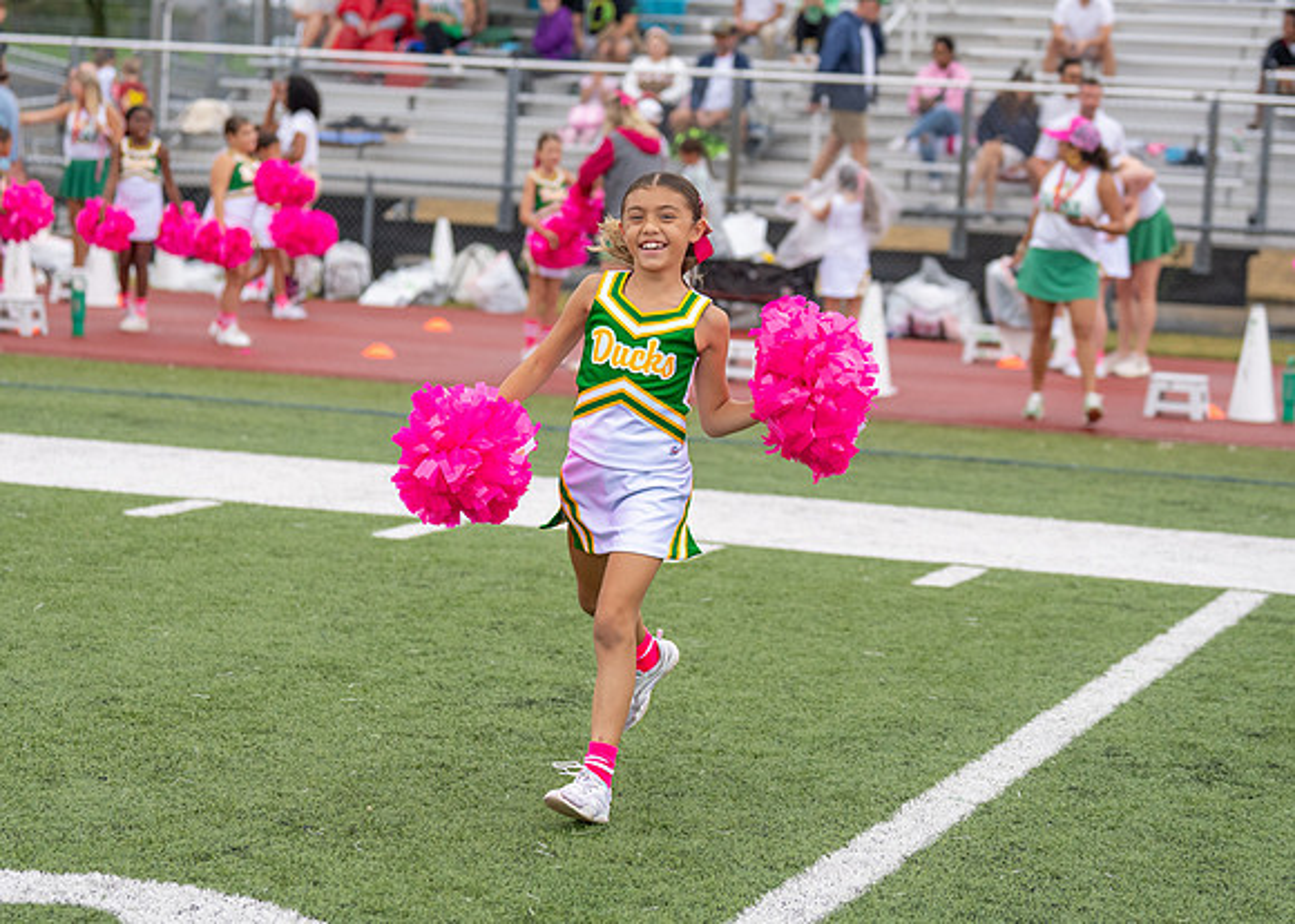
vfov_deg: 14.4
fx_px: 3664
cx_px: 649
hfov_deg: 20.0
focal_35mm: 100
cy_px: 375
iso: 500
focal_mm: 70
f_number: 2.8
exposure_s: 1/2000
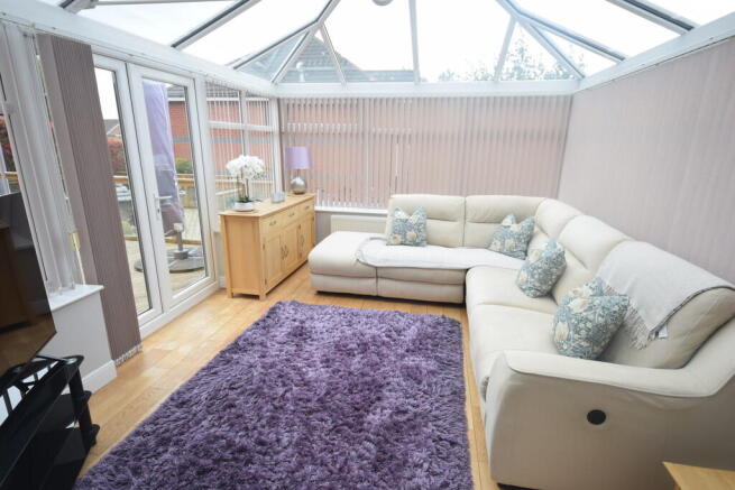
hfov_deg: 90.0
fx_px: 368
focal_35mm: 18
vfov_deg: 67.4
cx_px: 368
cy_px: 245
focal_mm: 12
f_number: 7.1
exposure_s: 1/200
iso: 400
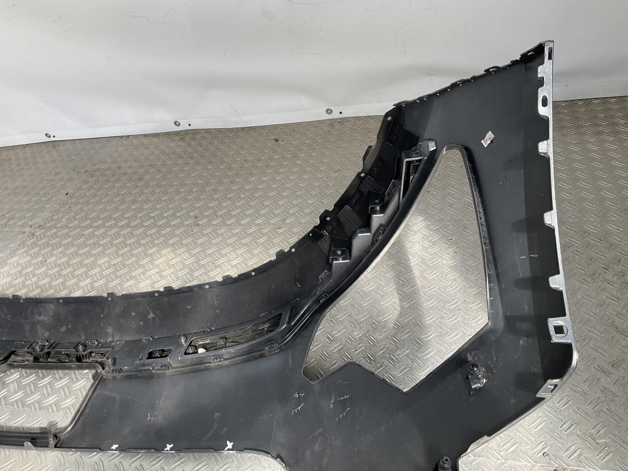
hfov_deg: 61.7
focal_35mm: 29
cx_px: 314
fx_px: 526
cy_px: 236
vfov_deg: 48.2
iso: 16
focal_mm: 3
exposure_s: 1/229
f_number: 1.8
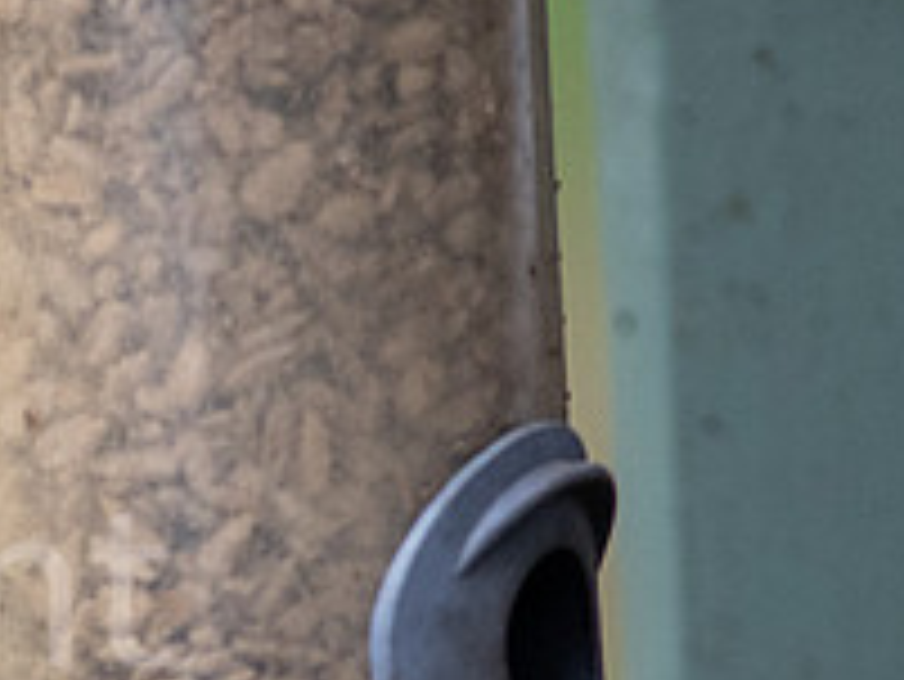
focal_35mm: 1836
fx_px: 47976
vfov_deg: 0.8
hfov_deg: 1.1
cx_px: -378
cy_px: 773
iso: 1250
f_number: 4
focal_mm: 300
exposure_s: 1/3200
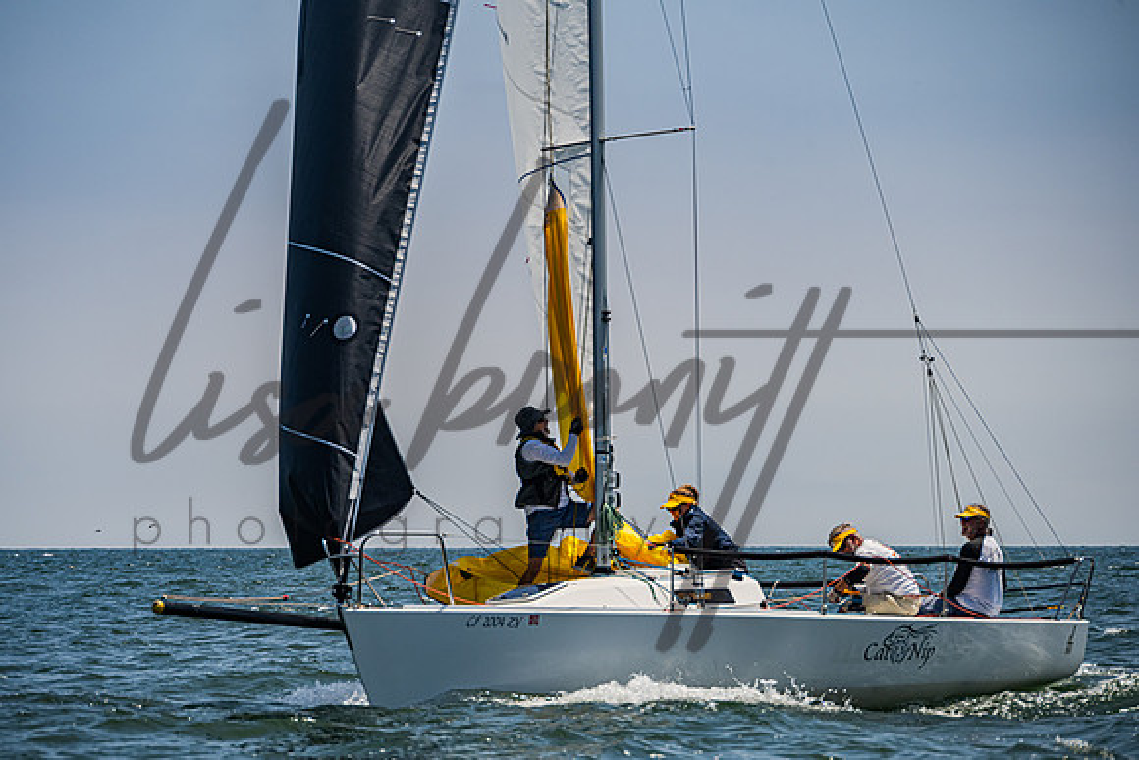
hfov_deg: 8.2
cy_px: 398
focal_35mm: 252
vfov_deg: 5.4
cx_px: 532
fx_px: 7990
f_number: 8
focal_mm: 230
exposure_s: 1/2500
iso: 400
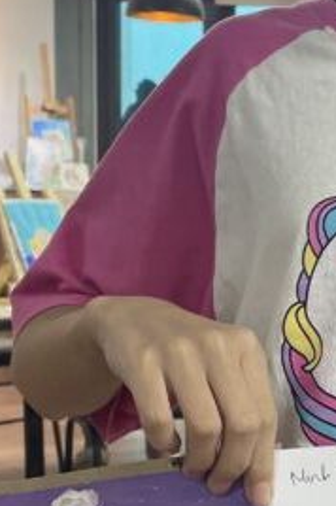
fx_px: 1418
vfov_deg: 20.1
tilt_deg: -7.5
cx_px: 453
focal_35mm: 101
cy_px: 374
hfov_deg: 13.0
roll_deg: -2.0
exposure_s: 1/100
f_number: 1.6
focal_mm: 4.2
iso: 100
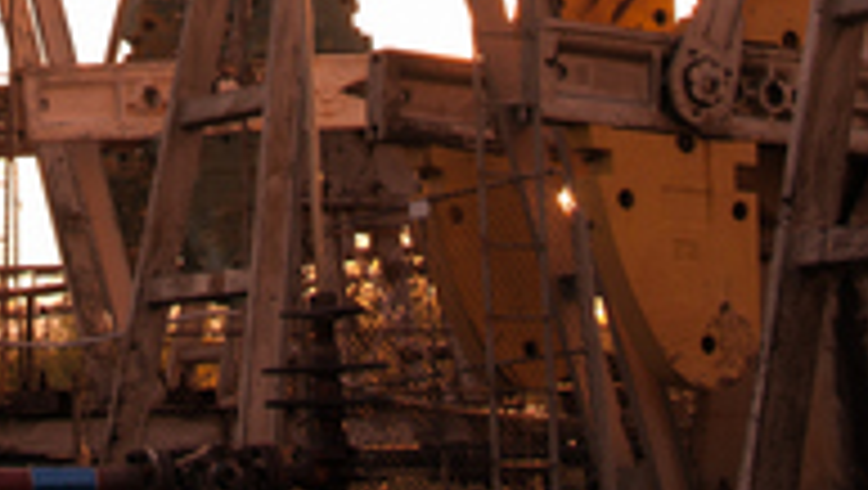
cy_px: -571
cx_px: 40
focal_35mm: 149
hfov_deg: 14.2
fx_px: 3433
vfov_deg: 7.7
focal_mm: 38
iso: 100
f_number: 9
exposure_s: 1/125
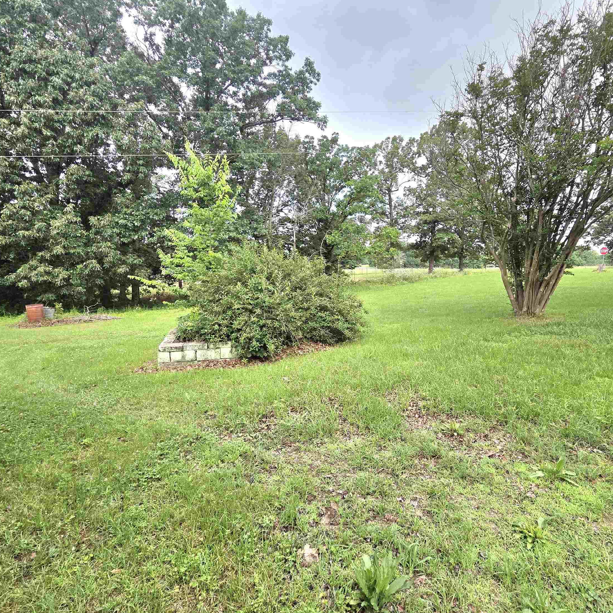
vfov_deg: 87.4
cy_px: 308
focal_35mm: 16
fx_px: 321
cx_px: 339
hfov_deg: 87.1
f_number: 2.2
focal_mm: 2.2
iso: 50
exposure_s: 1/1000
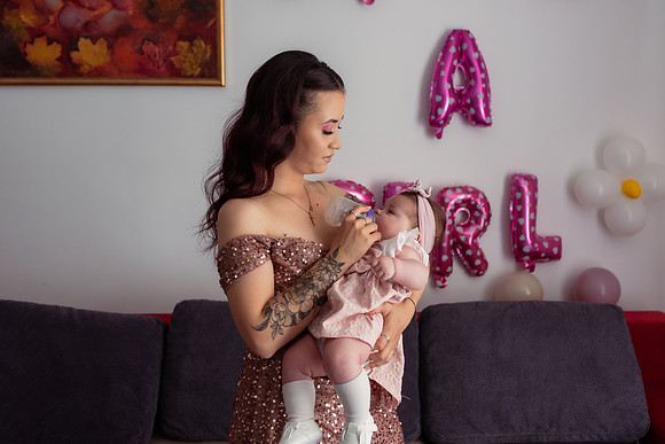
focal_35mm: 36
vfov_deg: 36.7
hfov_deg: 52.9
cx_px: 332
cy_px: 222
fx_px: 668
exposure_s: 1/200
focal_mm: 35
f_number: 3.5
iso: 1250
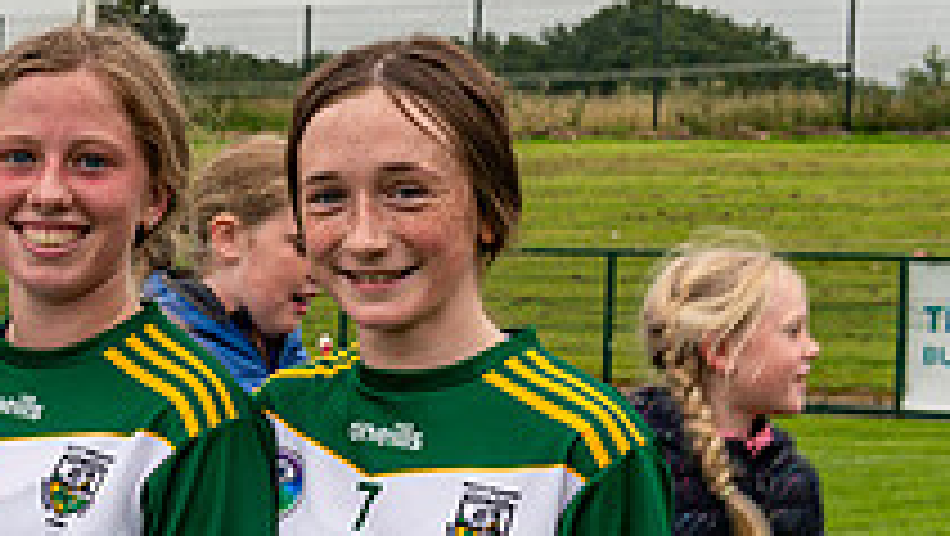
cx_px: -405
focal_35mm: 152
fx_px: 3831
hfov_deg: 13.4
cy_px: 575
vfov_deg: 7.9
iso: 140
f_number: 5
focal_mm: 48
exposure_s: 1/100
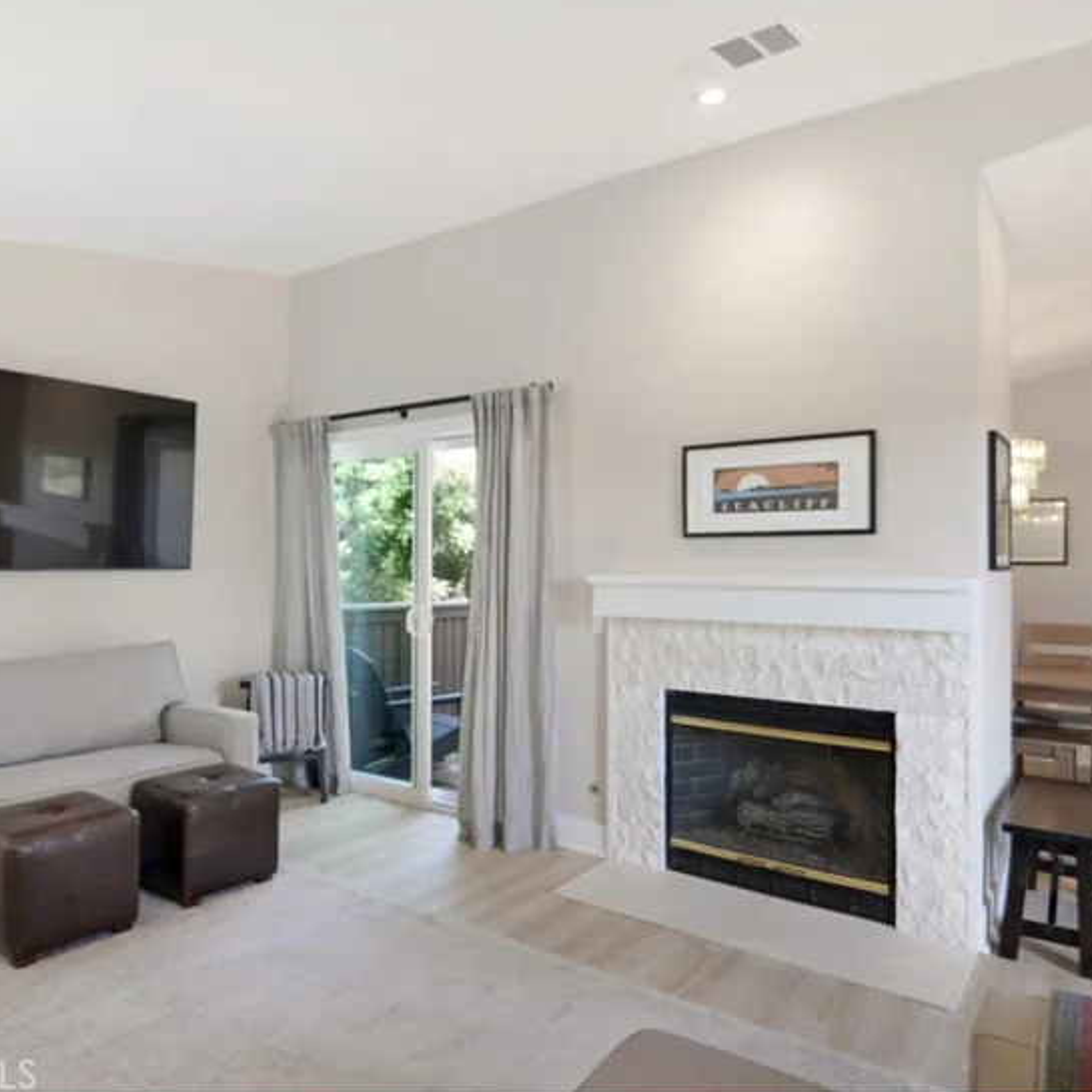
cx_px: 572
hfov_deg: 70.4
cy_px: 537
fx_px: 773
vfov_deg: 70.5
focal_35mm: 22
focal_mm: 11
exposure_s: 1/100
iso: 100
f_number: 2.8
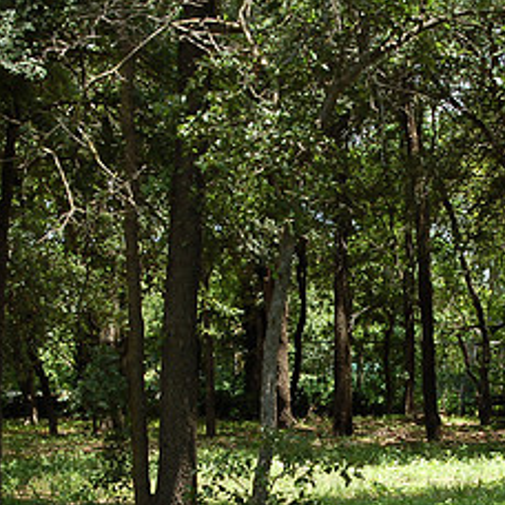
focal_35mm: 178
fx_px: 2939
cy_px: 410
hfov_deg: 9.8
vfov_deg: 9.8
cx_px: 286
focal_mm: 55
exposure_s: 1/200
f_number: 5.6
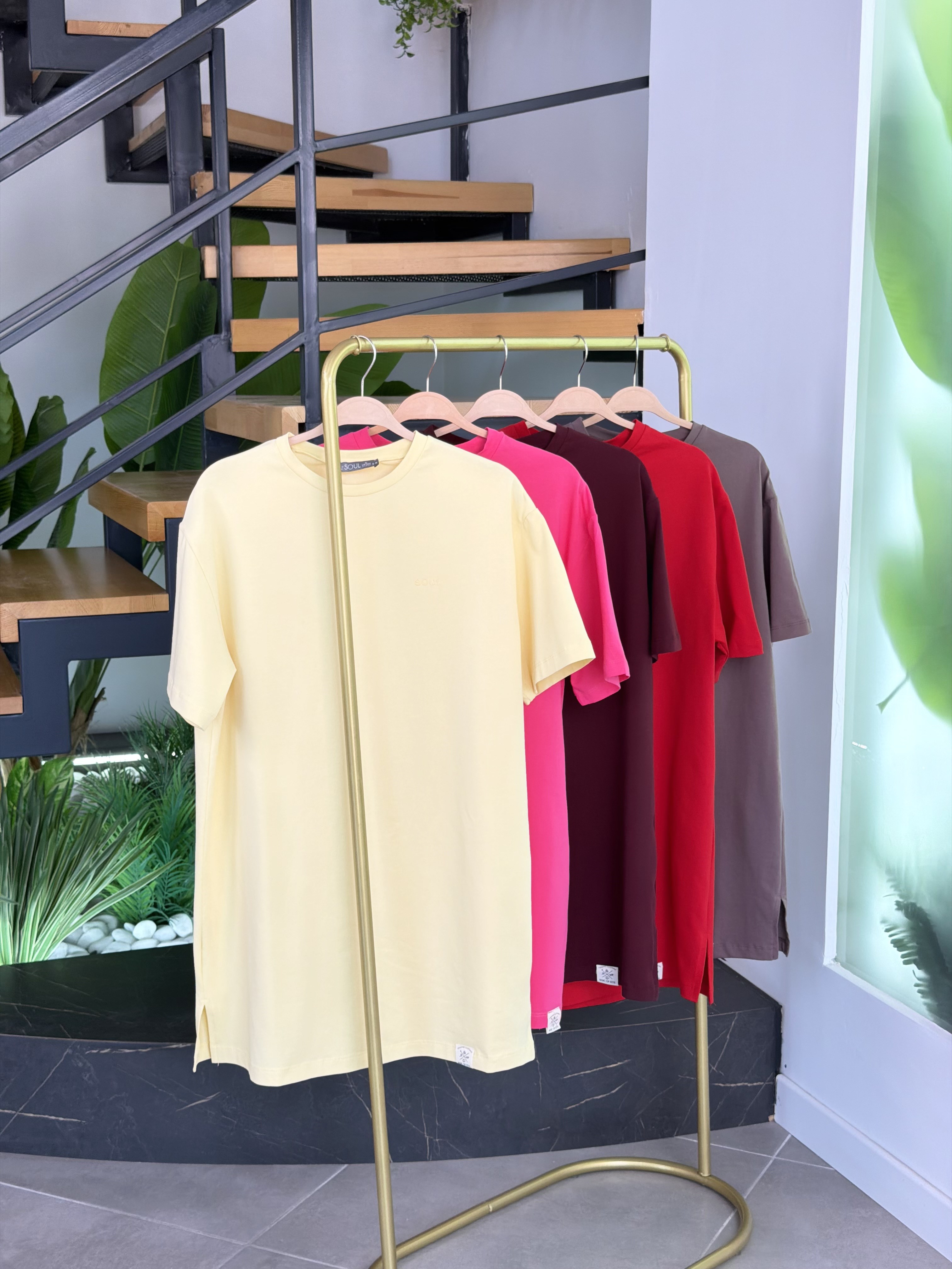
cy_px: 634
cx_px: 476
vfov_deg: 39.7
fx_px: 1760
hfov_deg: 30.3
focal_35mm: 48
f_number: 1.78
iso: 50
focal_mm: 6.76
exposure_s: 1/121
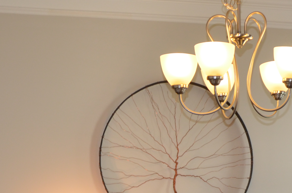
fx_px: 847
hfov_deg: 19.1
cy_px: 273
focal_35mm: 105
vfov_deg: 12.5
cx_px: 284
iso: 320
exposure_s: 1/125
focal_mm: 21
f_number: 3.8
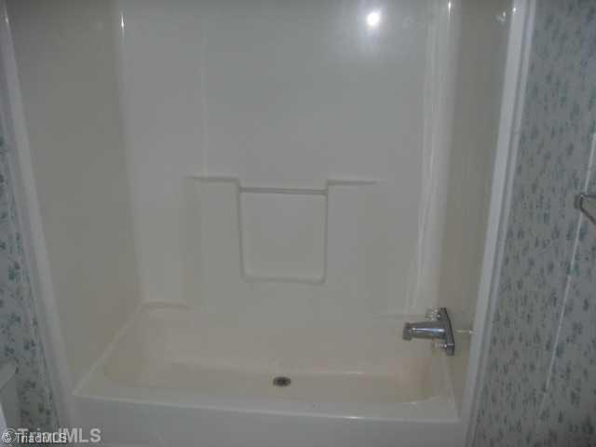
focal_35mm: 36
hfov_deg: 51.4
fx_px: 620
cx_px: 298
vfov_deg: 39.7
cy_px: 224
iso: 200
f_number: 2.8
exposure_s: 1/60
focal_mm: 6.3
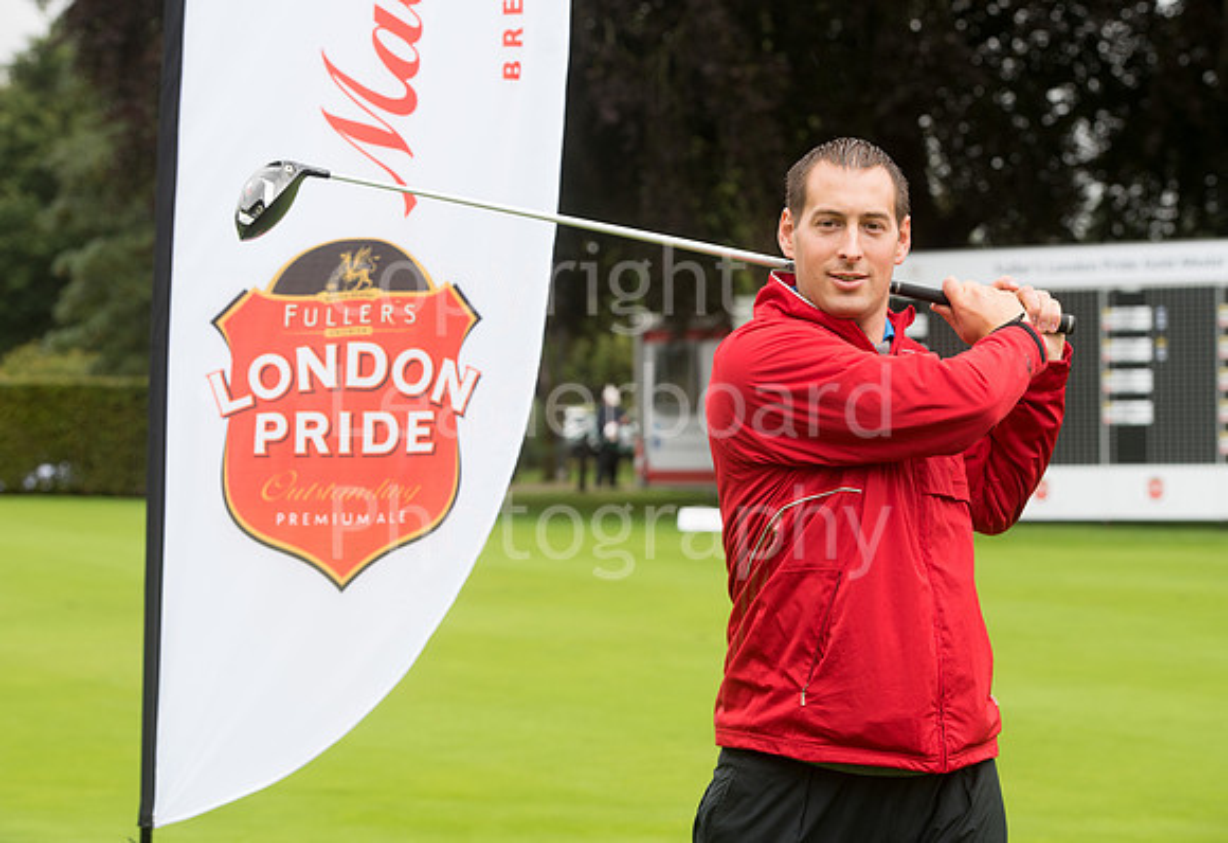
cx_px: 613
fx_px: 3587
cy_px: 413
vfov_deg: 13.4
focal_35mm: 104
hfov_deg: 19.4
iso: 400
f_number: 6.3
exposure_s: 1/200
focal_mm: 100
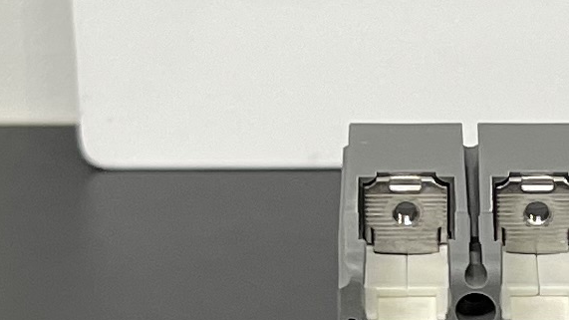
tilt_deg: -32.5
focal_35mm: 200
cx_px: 555
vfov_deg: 6.0
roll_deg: -0.5
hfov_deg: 10.7
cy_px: 478
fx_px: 3017
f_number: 1.5
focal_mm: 5.7
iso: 100
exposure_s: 1/120
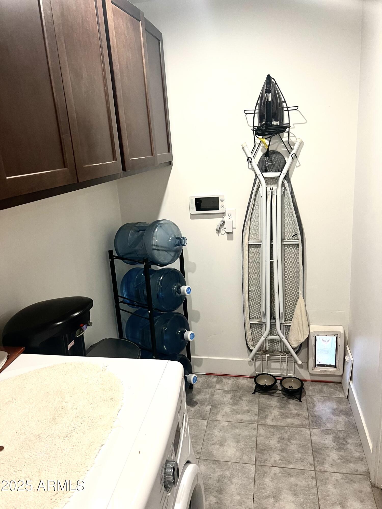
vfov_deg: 67.3
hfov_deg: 53.1
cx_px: 191
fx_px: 383
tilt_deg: -15.9
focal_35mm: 26
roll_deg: +5.8
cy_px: 254
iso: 125
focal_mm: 5.7
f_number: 1.5
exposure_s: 1/60
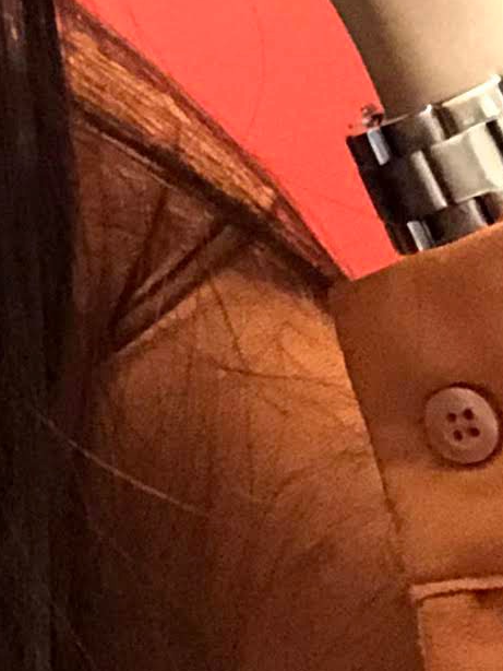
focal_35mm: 161
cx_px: -694
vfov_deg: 12.1
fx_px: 3117
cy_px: -31
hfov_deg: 8.5
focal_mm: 2.87
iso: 500
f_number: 2.2
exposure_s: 1/20
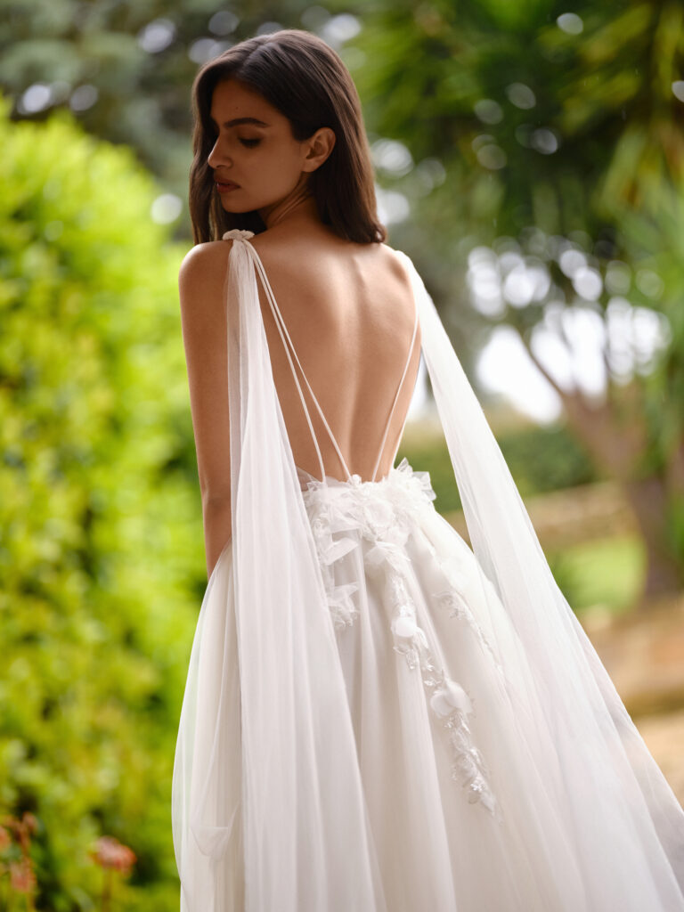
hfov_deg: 17.0
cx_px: 342
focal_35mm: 87
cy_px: 456
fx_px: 2292
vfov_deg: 22.5
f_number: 2
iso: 500
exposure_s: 1/250
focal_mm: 110
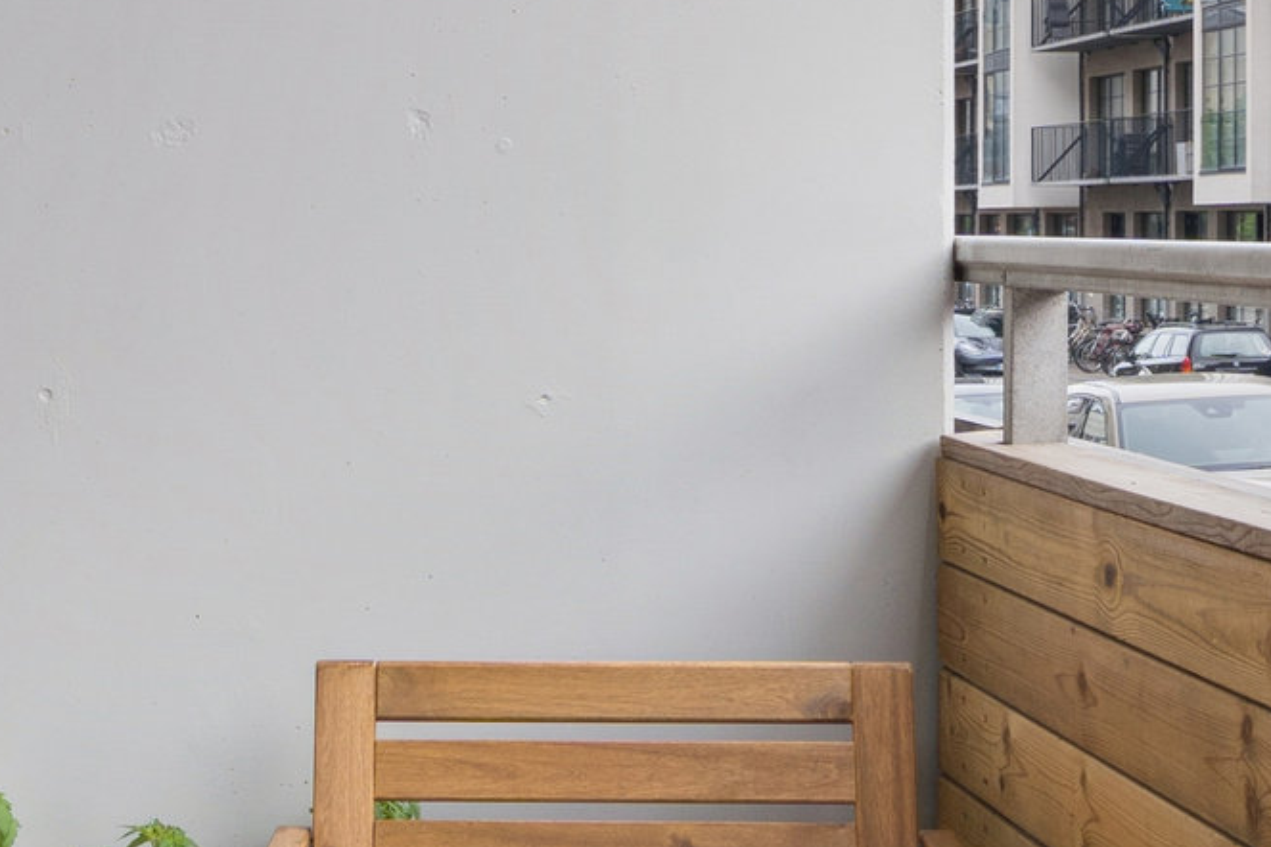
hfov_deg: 23.3
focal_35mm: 87
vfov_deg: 15.7
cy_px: 385
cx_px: 456
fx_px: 3068
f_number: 7.1
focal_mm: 12.8
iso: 100
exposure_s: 1/50
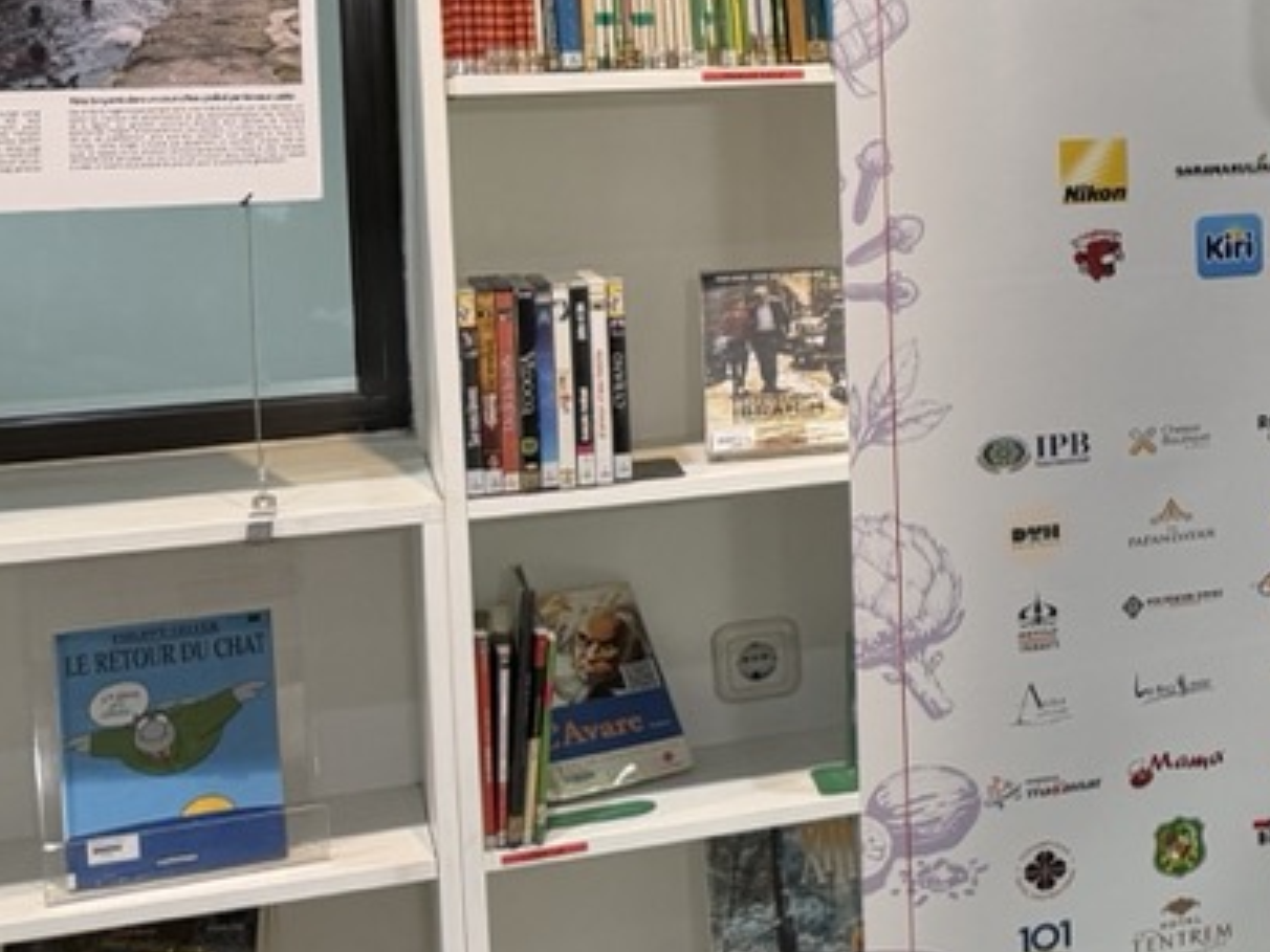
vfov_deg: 19.1
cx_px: 1958
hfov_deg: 21.2
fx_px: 2788
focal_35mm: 76
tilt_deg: -3.4
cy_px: 129
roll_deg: +1.4
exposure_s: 1/50
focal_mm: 6.76
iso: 125
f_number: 1.78
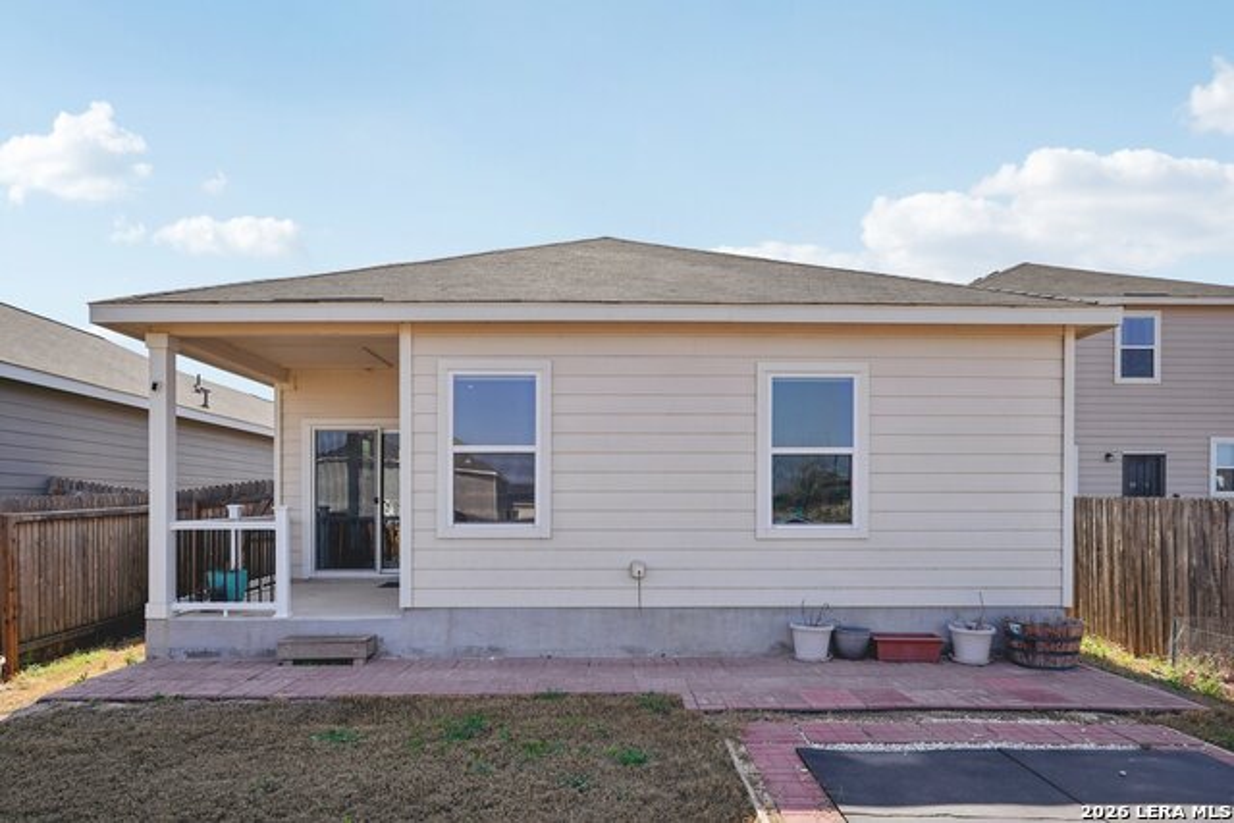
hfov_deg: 84.0
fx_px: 686
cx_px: 617
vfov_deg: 62.0
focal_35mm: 20
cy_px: 412
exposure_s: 1/250
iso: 100
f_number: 8
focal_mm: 20
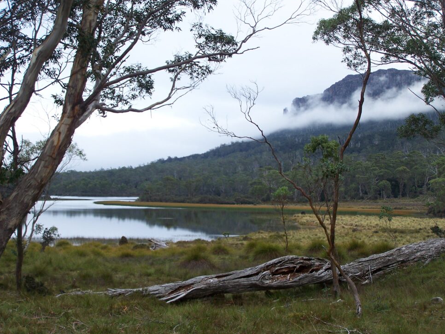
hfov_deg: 27.4
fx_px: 913
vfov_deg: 20.7
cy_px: 164
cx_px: 232
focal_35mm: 71
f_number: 3.2
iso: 80
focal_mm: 11.1
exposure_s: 1/160
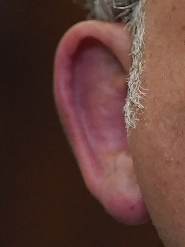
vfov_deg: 1.2
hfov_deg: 0.9
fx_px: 11324
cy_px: 252
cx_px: 386
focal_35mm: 1588
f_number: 2.8
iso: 2500
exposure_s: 1/250
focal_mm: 170
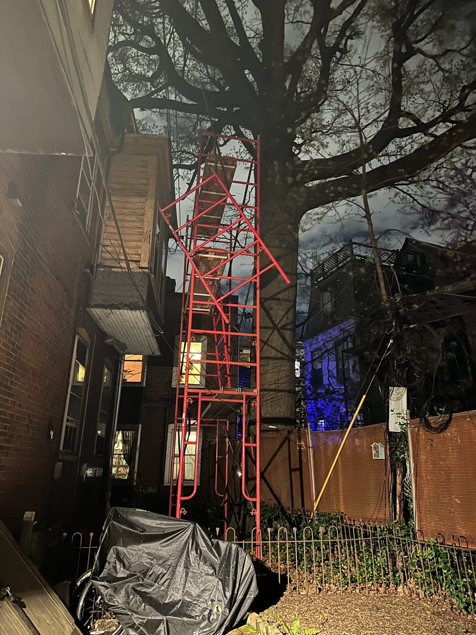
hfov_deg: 56.8
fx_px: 440
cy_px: 318
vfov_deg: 71.6
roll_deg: -1.5
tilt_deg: +20.1
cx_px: 238
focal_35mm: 24
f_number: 1.78
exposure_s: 1/15
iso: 2500
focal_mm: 6.86
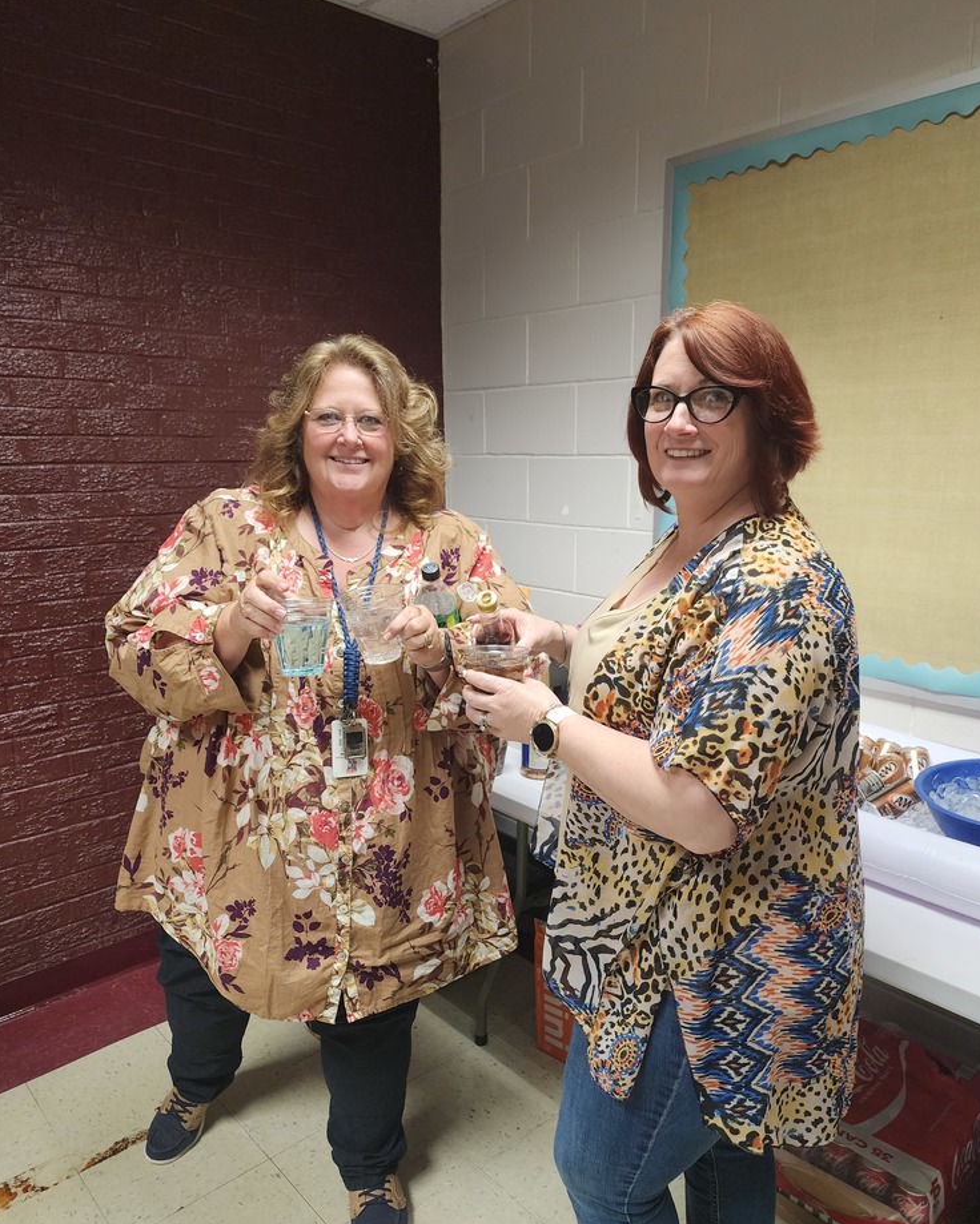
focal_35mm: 25
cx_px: 483
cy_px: 631
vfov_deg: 68.1
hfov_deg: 56.8
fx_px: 906
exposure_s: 1/120
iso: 400
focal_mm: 6.4
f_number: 1.8
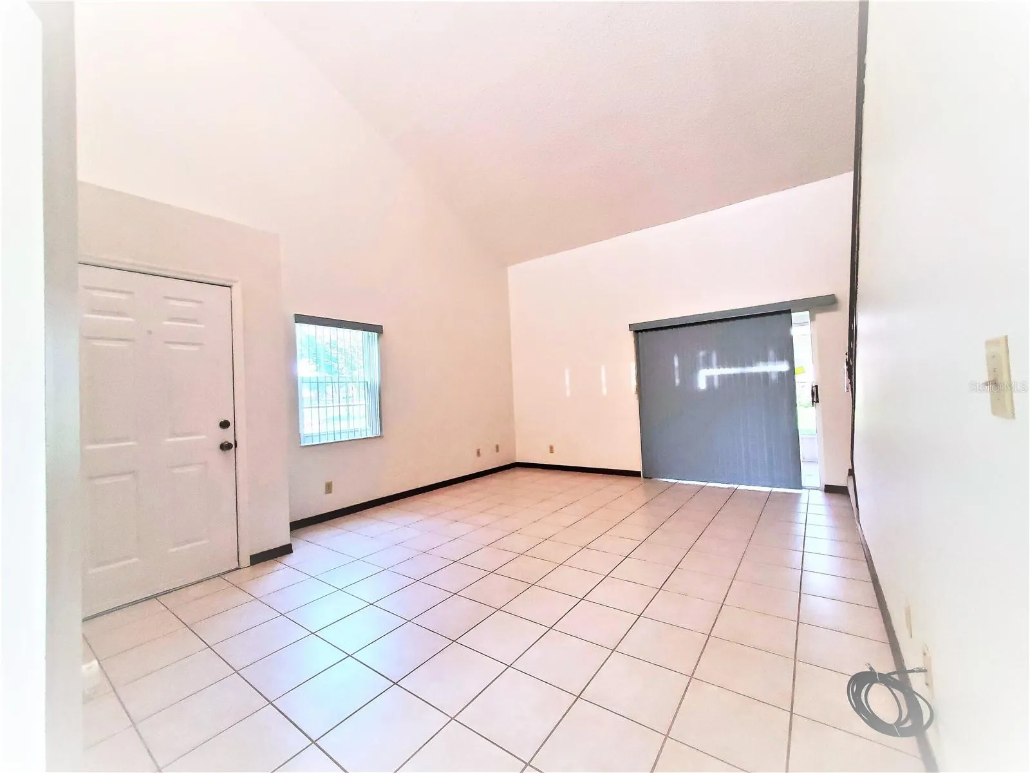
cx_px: 515
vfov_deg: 89.9
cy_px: 386
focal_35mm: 13
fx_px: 387
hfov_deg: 106.2
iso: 400
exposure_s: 1/59.2
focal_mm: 1.8
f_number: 2.2
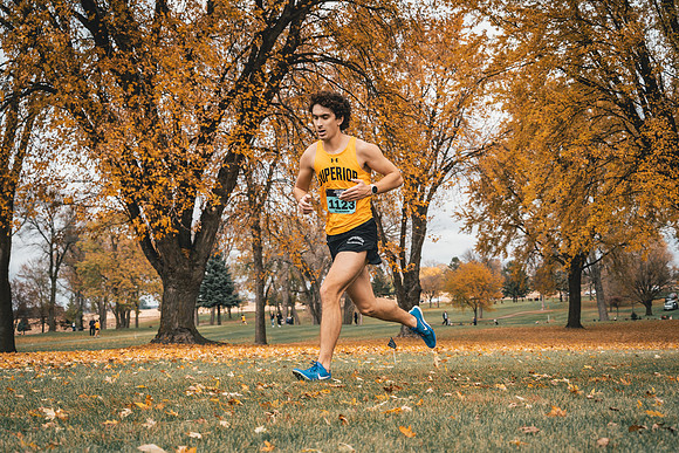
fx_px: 948
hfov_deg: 39.4
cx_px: 340
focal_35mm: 50
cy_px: 226
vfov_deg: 26.9
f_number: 6.3
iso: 400
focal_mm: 50
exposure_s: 1/800
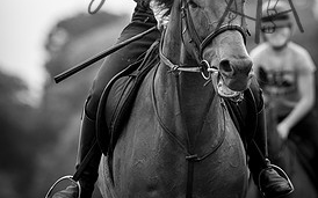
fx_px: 6532
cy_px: -39
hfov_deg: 2.8
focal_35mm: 754
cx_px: 156
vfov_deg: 1.7
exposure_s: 1/800
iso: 360
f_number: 5
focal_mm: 300
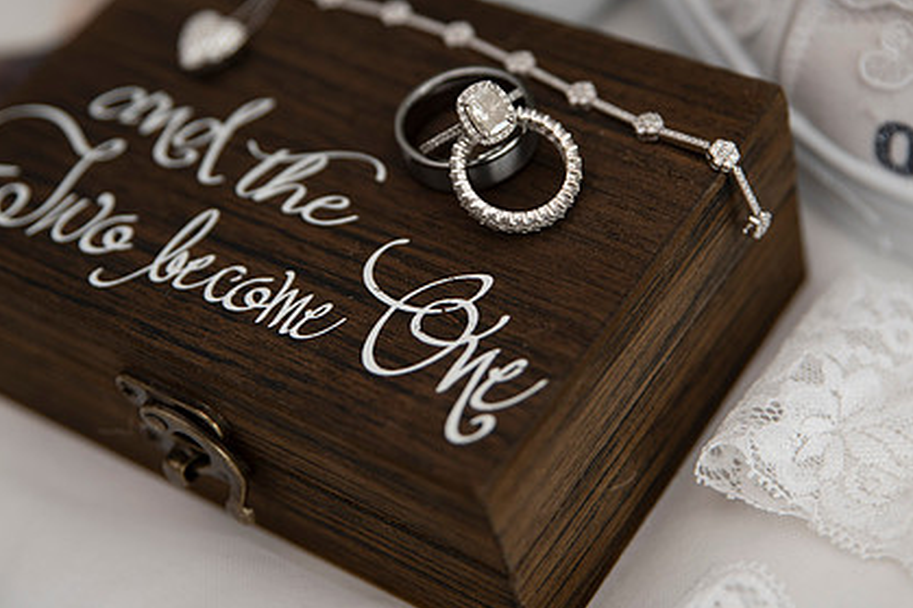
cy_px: 192
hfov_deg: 21.0
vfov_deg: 14.1
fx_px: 2459
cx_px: 468
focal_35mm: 97
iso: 400
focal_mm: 70
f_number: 2.8
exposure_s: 1/640
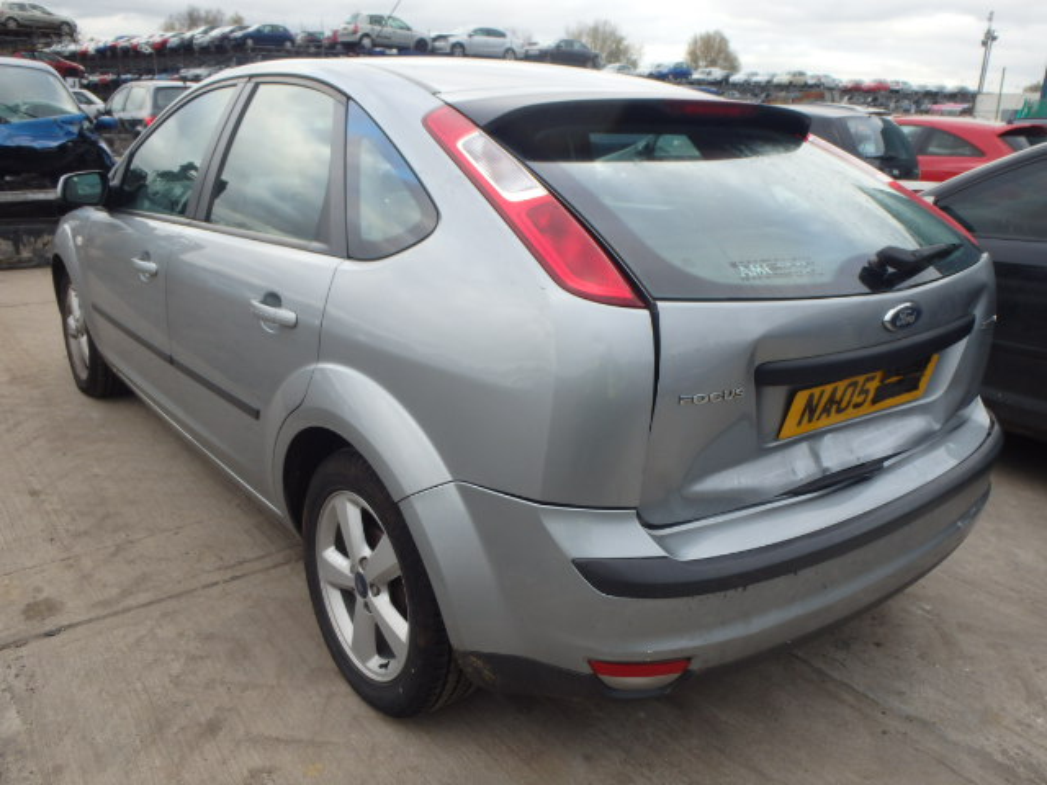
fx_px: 847
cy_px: 392
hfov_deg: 63.4
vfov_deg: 49.7
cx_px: 524
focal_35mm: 28
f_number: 3.9
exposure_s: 1/80
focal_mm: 5
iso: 125
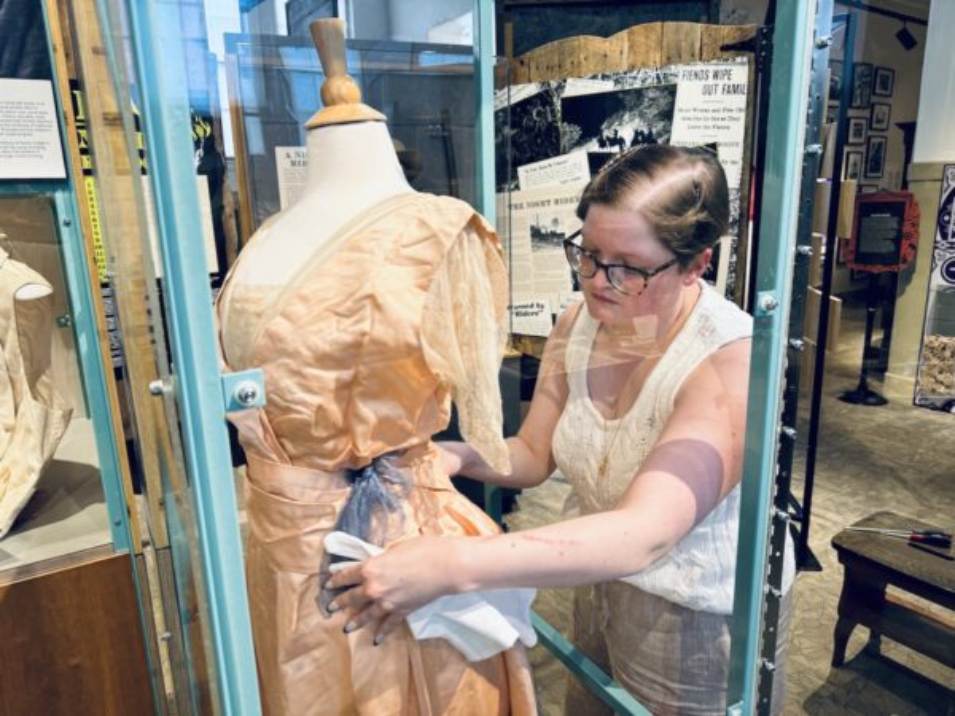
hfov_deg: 71.6
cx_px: 478
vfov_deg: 56.8
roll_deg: +1.4
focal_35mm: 24
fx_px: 662
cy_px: 358
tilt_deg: -13.8
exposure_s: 1/60
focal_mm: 6.76
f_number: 1.78
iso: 160
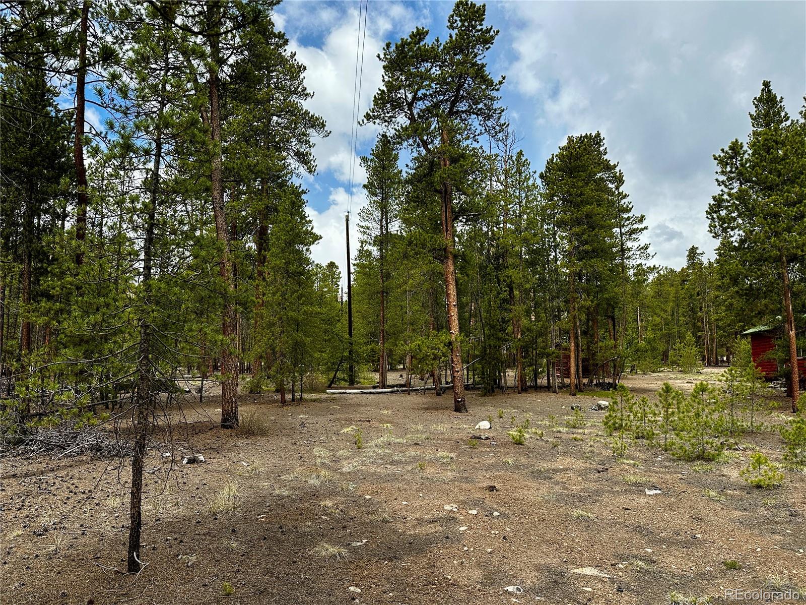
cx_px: 403
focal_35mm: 24
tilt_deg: +6.6
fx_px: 559
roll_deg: -0.7
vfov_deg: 56.8
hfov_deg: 71.6
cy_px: 302
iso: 80
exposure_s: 1/2809
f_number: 1.78
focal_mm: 6.86
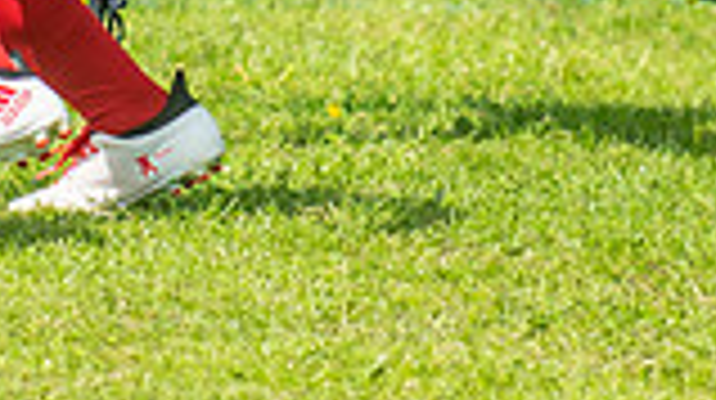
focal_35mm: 1193
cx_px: -34
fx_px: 22623
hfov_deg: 1.8
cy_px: -454
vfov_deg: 1.0
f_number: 3.2
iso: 250
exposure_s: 1/2500
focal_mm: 175
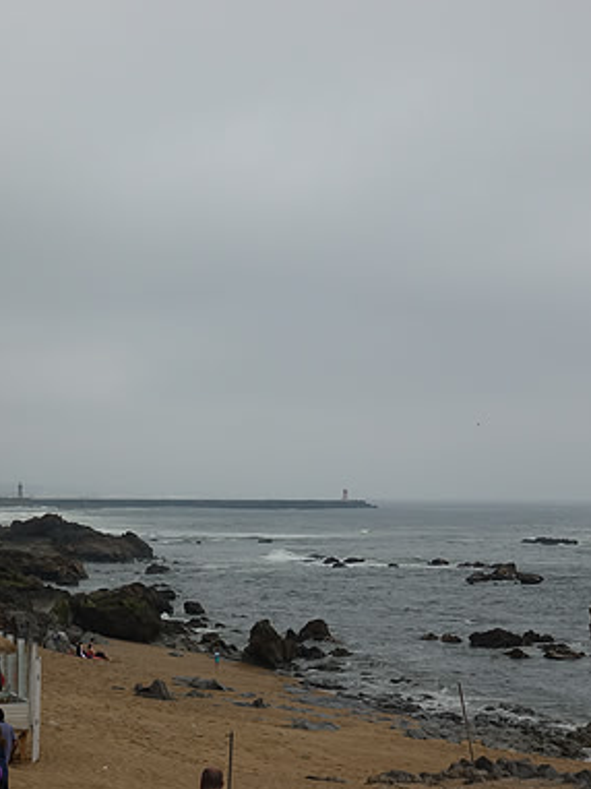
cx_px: 246
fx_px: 1732
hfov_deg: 19.3
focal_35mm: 76
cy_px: 396
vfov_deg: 25.7
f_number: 5.6
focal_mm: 18.89
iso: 125
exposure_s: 1/125
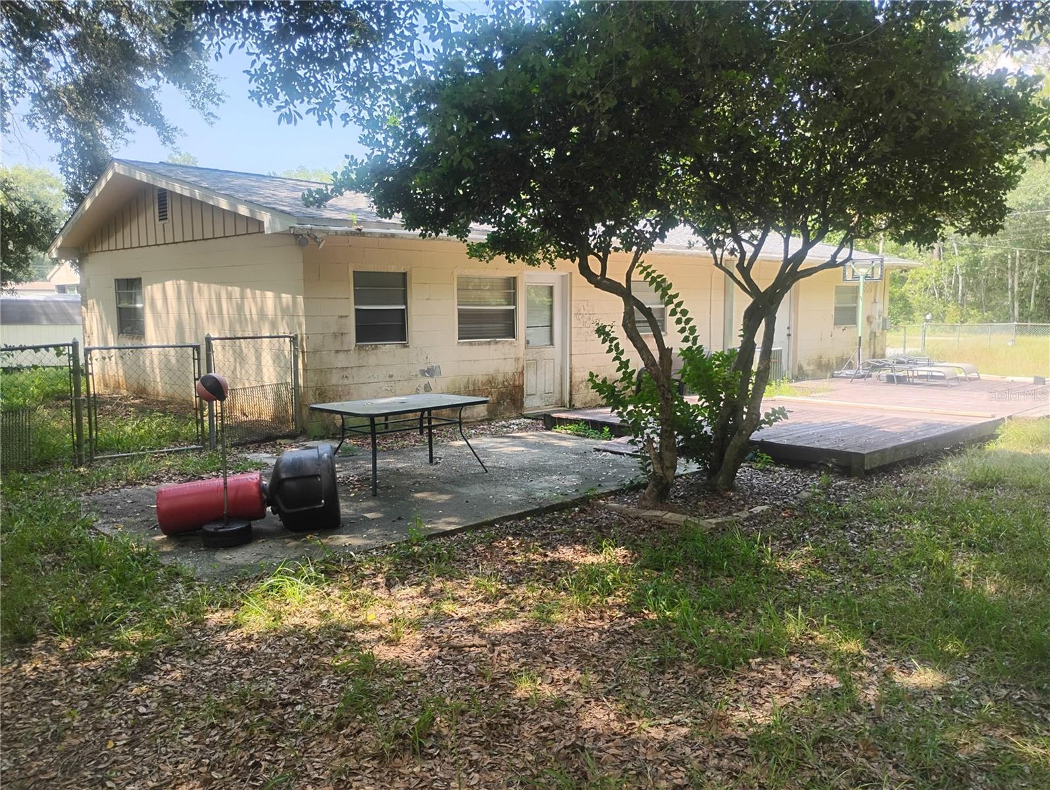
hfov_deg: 63.4
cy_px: 395
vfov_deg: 49.9
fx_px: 850
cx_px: 525
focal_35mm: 28
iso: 129
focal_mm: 4.26
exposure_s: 1/120
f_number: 1.8
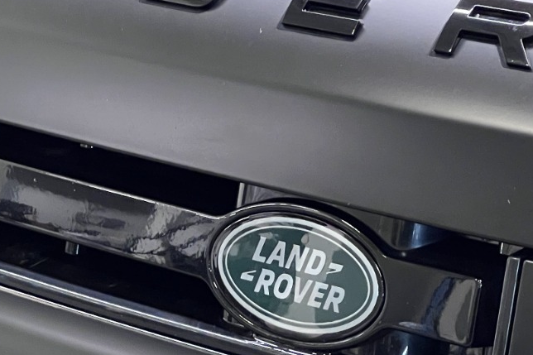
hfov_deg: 10.3
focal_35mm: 199
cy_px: 118
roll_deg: +0.9
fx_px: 2945
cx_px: 120
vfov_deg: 6.9
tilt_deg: -13.7
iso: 320
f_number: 2.8
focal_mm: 9
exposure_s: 1/60
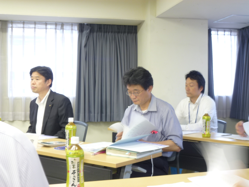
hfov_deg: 38.9
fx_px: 352
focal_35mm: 49
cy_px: 94
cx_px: 124
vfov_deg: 29.7
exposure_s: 1/5
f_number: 4.1
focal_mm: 8.7
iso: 100
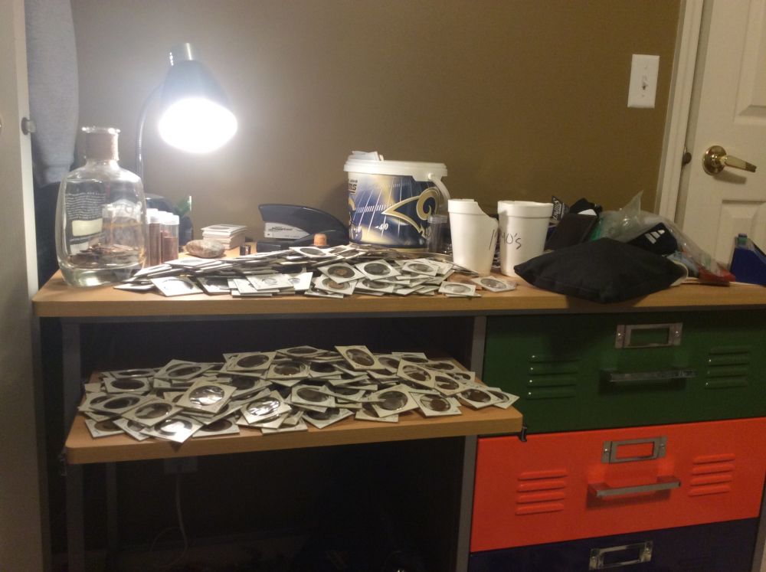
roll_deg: -2.5
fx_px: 707
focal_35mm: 32
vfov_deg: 44.1
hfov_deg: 56.9
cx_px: 383
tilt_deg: -11.0
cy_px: 286
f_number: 2.4
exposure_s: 1/24
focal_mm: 3.3
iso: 100
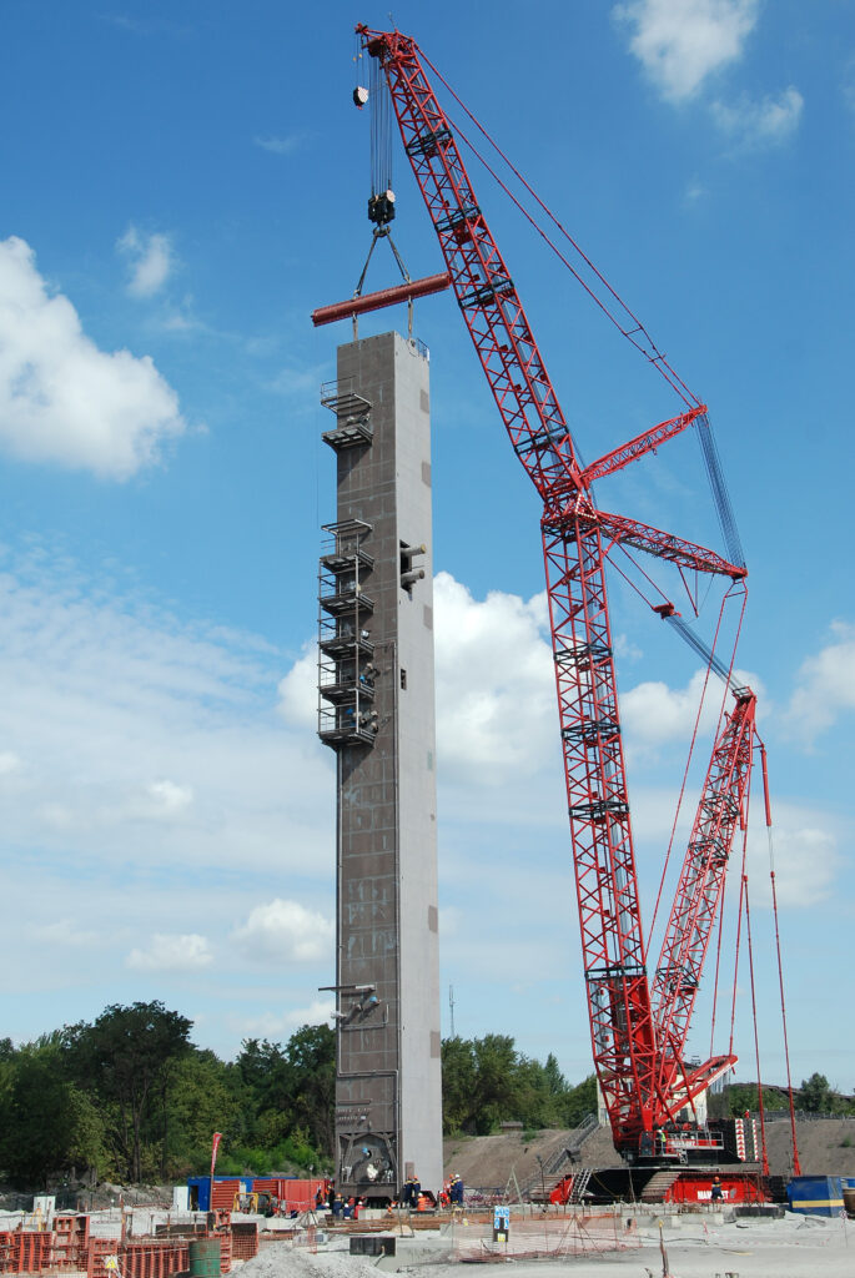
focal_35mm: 42
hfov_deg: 32.0
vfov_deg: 46.4
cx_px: 428
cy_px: 639
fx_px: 1493
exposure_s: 1/250
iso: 100
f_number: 8
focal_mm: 28
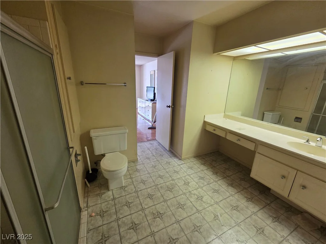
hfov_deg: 106.2
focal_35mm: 13
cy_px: 122
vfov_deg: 89.9
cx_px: 163
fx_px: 122
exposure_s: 1/60
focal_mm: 2.2
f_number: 2.2
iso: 250
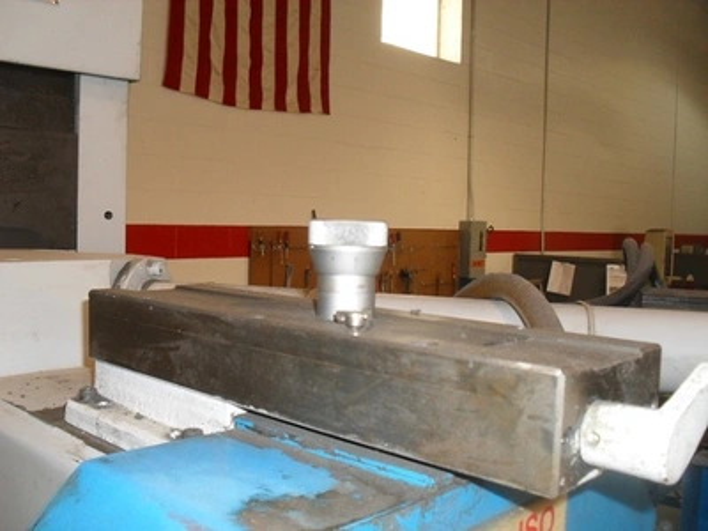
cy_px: 266
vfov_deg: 40.7
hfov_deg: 52.6
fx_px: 716
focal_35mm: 35
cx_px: 354
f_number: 3.2
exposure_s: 1/45
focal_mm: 6.3
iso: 200
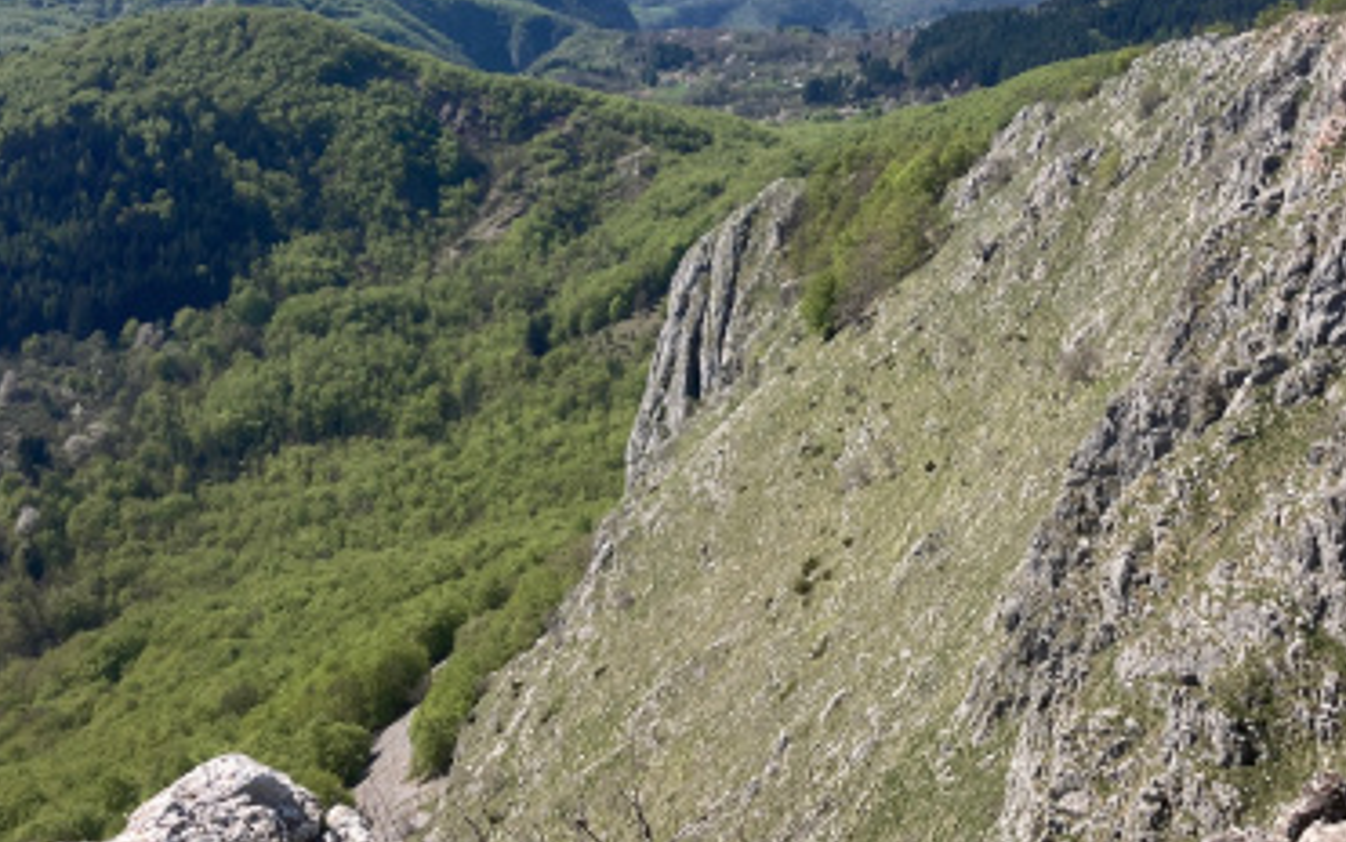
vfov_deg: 23.0
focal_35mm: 56
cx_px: 1005
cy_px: 259
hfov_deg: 35.5
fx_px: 2055
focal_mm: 3.99
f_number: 1.8
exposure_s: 1/2024
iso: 20
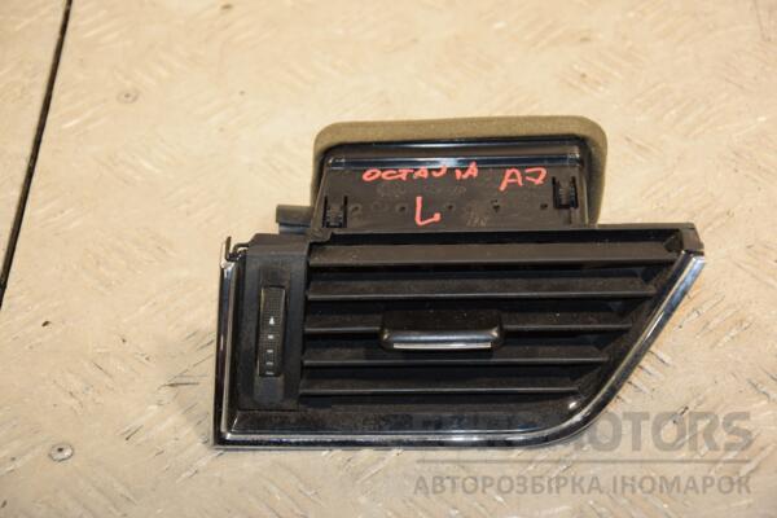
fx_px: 2137
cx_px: 388
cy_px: 259
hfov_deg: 20.6
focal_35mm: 99
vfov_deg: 13.8
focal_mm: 66
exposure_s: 1/200
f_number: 5.3
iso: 800
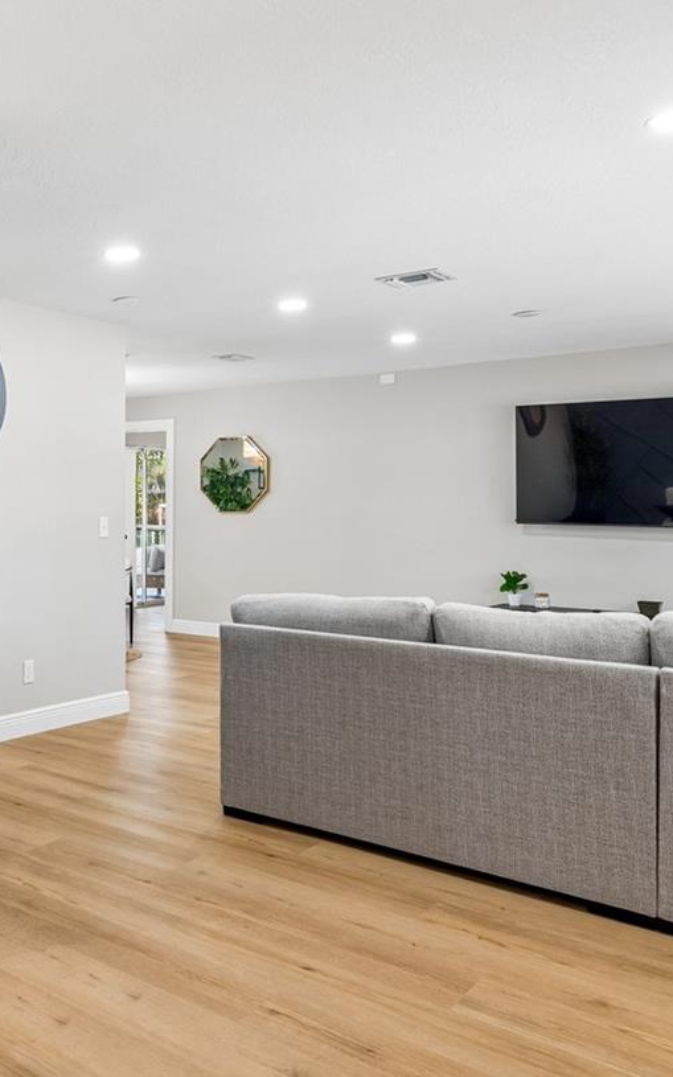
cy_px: 514
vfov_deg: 62.9
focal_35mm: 30
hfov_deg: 37.4
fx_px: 881
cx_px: 3
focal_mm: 10
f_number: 7.1
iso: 100
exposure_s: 1/3.33
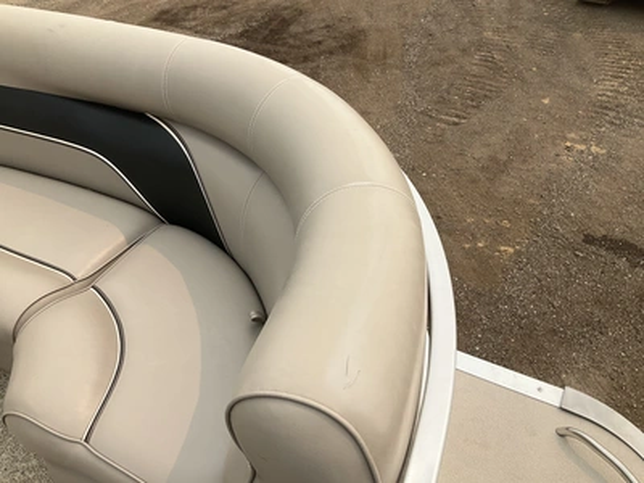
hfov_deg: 61.7
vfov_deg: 48.2
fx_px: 540
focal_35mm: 29
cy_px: 242
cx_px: 322
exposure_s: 1/1984
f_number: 1.8
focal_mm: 3
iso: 25
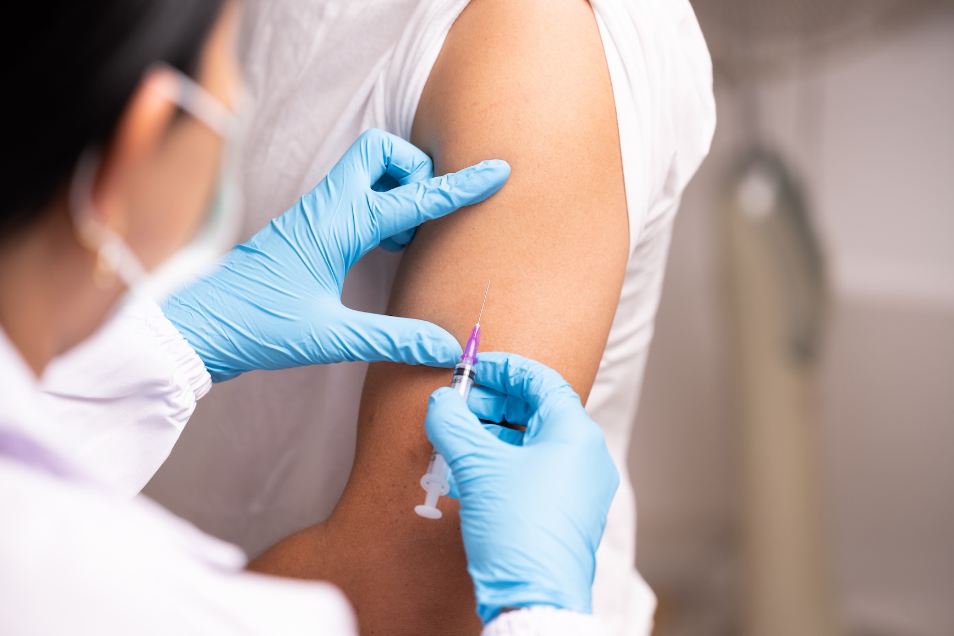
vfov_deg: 12.9
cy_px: 316
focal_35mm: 106
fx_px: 2809
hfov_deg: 19.3
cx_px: 475
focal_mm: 105
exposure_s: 1/250
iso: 500
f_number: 3.5
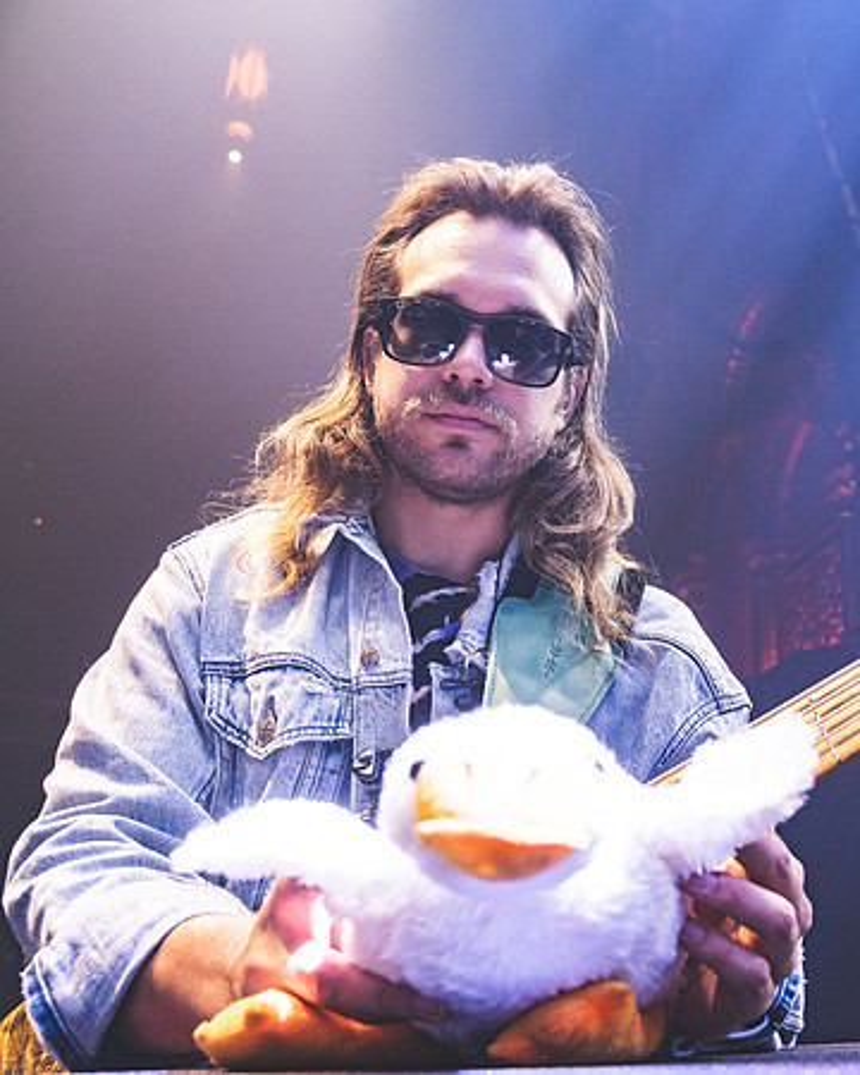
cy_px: 538
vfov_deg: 45.0
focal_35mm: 41
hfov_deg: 34.2
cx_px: 806
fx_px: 1299
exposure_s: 1/160
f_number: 6.3
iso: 1250
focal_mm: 29
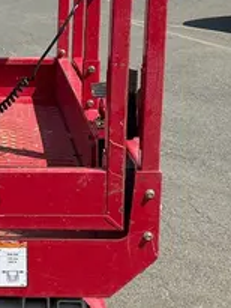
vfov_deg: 21.1
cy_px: 133
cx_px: -51
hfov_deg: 15.3
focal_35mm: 93
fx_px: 827
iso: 50
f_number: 1.6
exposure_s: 1/3413
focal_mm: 5.96
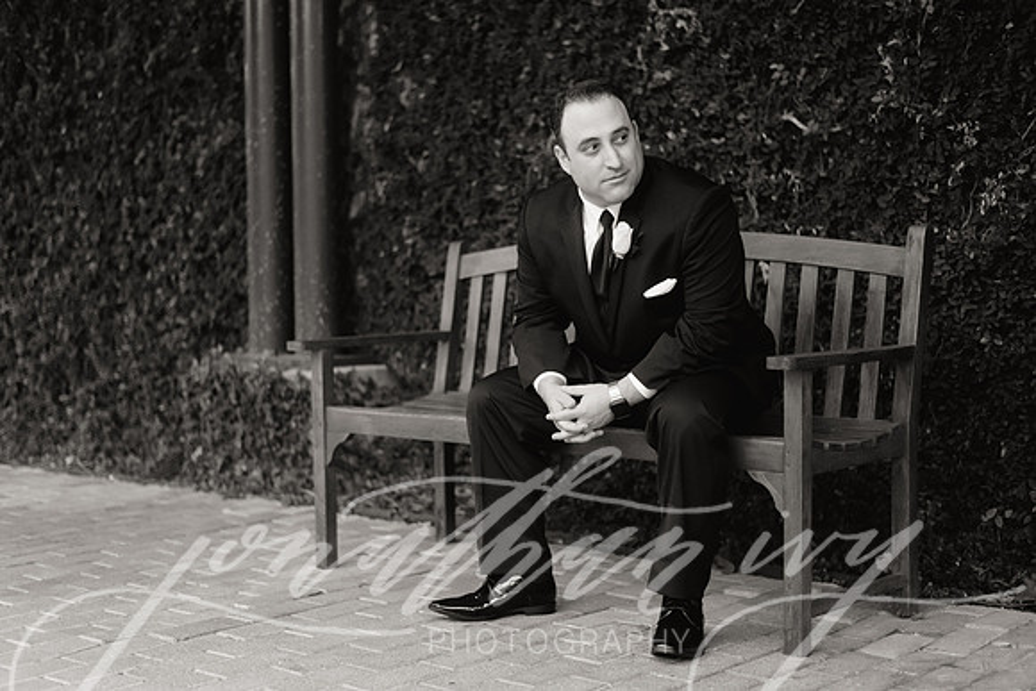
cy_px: 346
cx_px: 518
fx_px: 1439
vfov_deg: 27.0
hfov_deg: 39.6
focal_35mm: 50
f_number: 2
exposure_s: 1/160
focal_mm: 50
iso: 1600
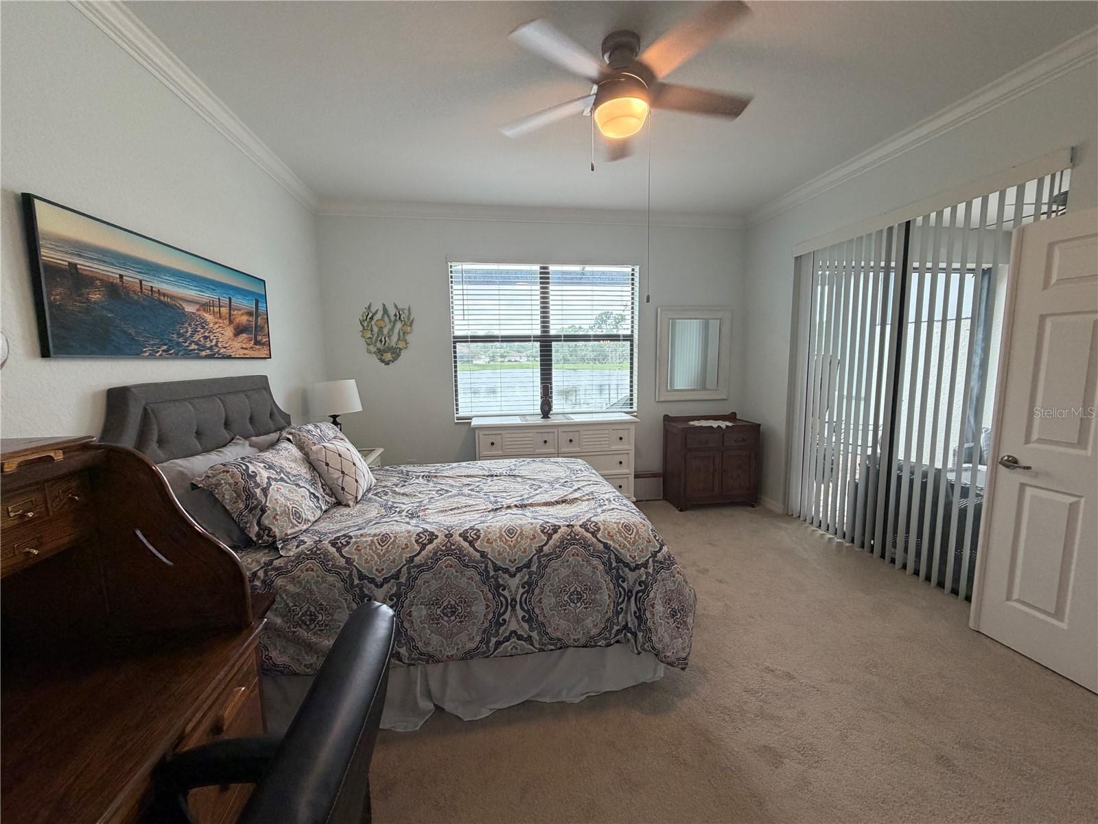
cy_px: 412
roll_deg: +0.9
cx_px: 549
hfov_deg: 102.1
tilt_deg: -6.5
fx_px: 444
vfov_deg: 85.7
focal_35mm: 14
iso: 200
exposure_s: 1/60
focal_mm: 2.22
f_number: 2.2
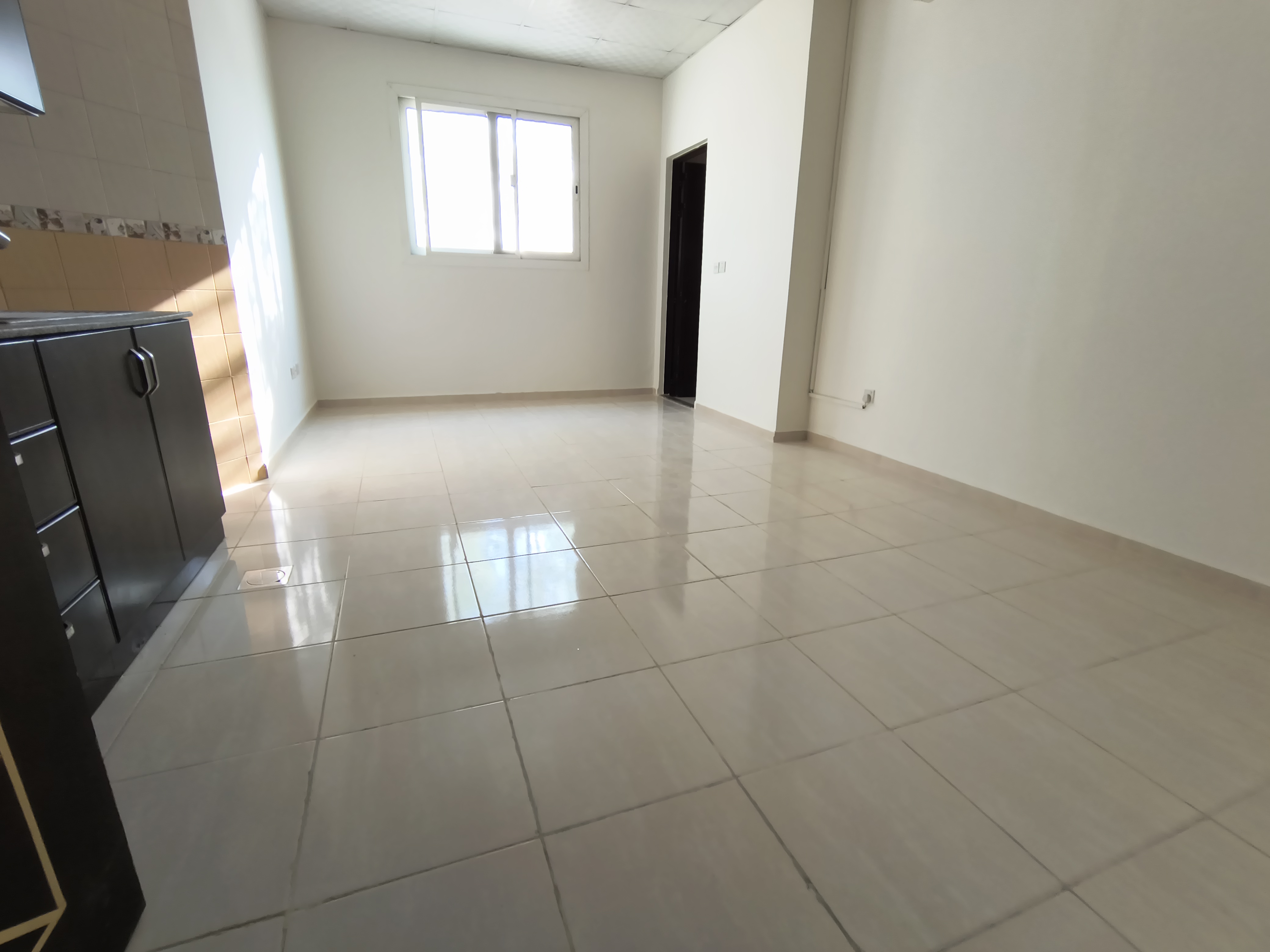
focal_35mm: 12
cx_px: 635
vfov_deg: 94.5
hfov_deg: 110.5
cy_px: 476
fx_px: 440
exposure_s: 1/33.3
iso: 318
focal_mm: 2.13
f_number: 2.2
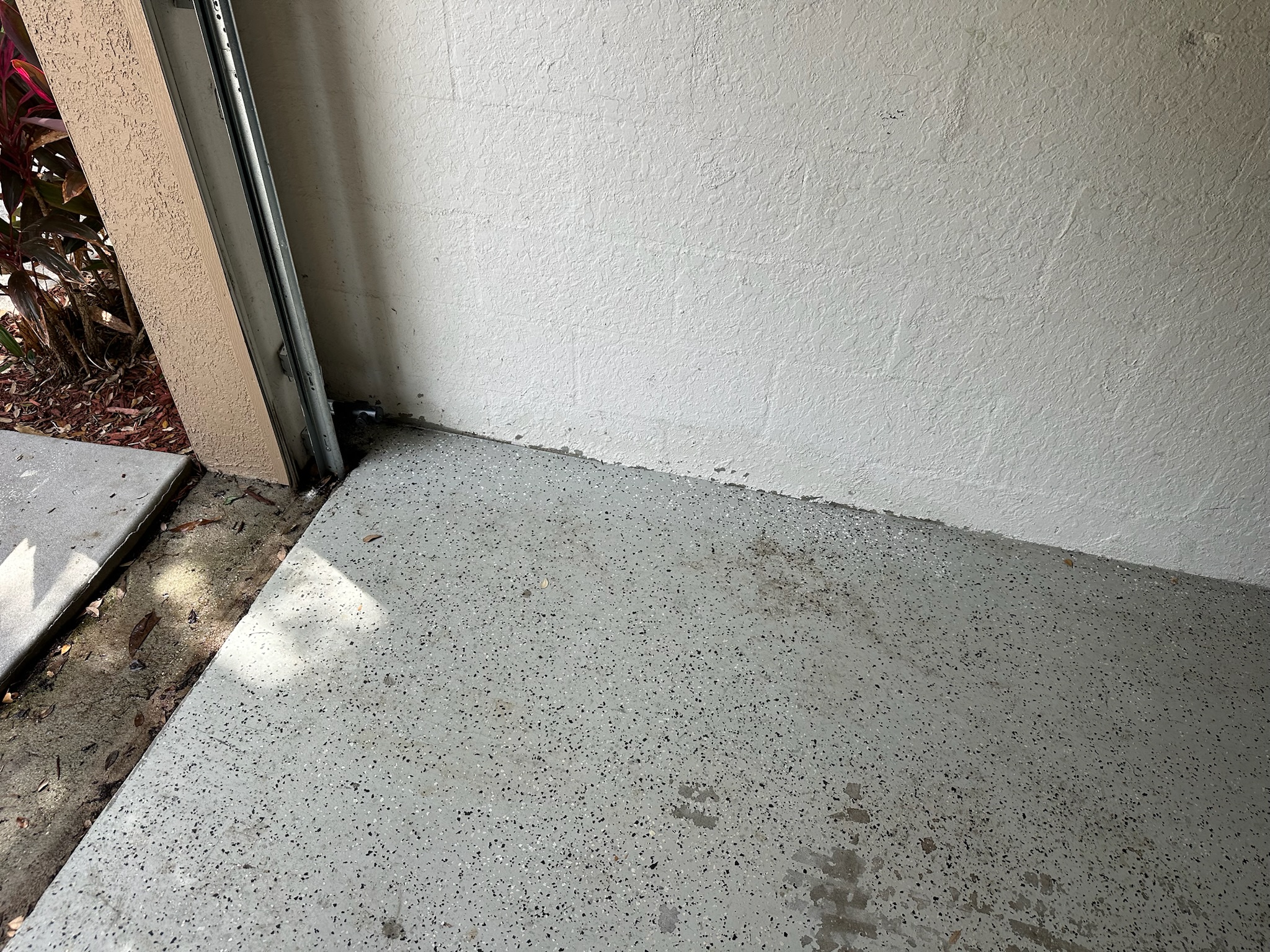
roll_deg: +2.3
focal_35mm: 24
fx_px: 881
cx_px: 635
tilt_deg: -38.9
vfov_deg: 56.8
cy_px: 476
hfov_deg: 71.6
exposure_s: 1/404
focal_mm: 6.86
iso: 80
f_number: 1.78
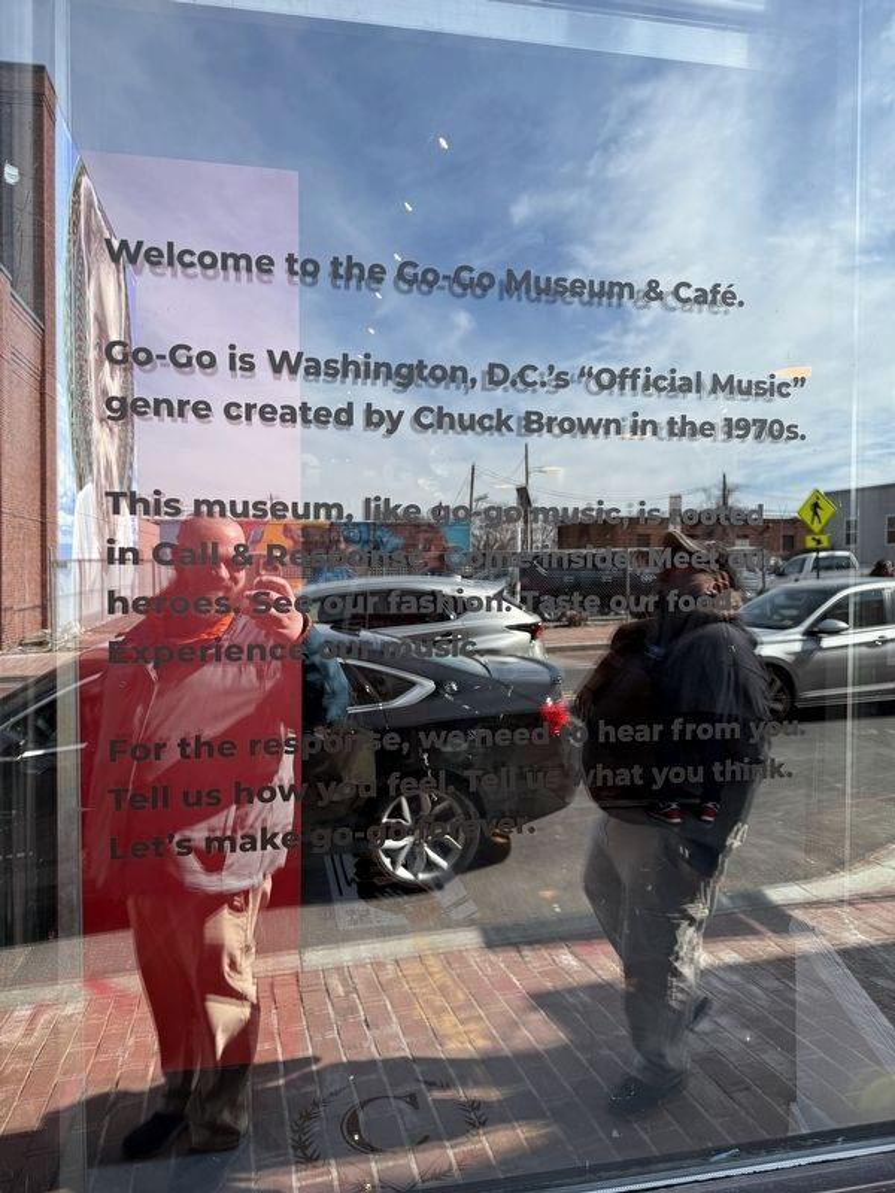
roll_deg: -2.2
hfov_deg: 56.8
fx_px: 827
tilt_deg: -0.7
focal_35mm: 24
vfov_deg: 71.6
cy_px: 596
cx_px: 448
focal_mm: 6.76
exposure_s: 1/979
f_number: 1.78
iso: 80
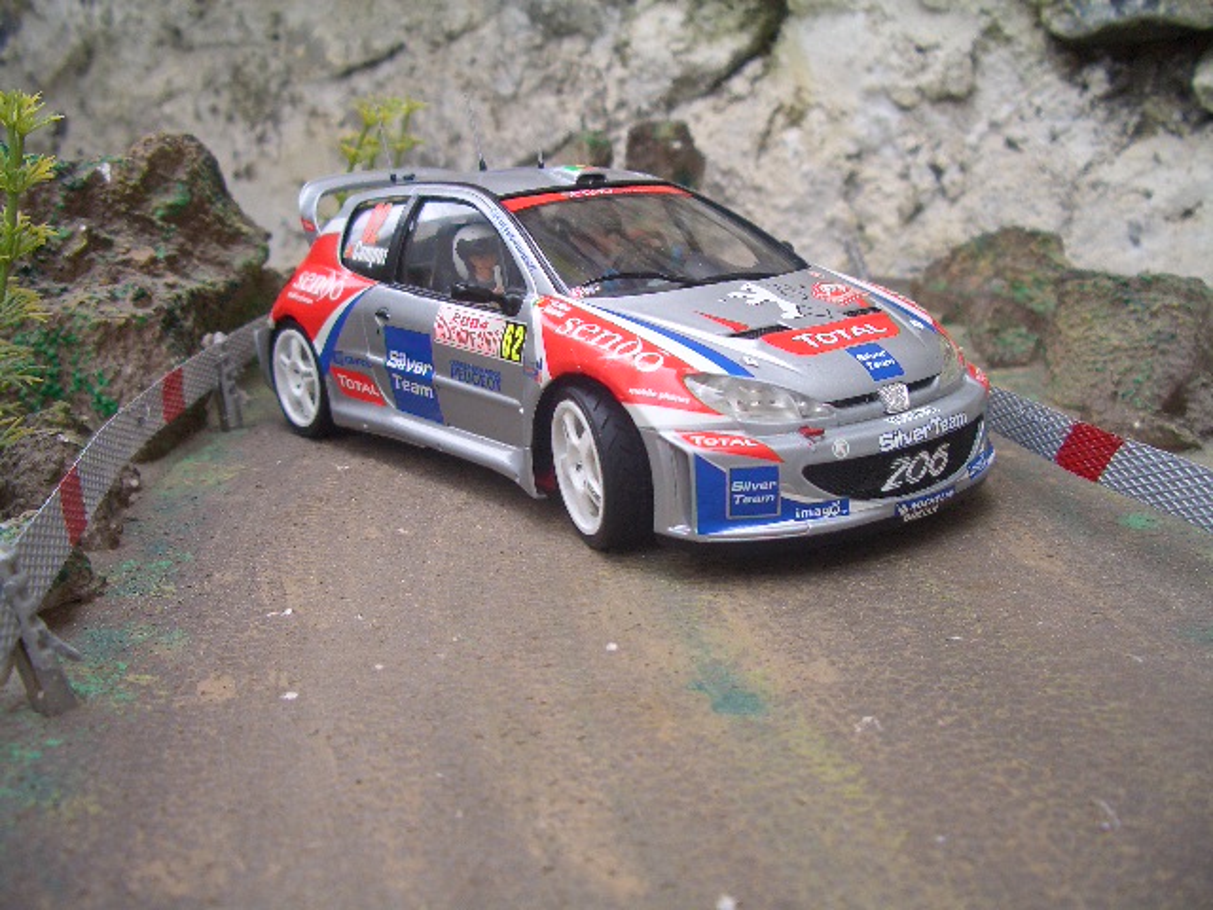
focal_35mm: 35
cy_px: 455
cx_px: 606
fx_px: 1226
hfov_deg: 52.6
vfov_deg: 40.7
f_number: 2.6
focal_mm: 5.8
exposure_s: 1/250
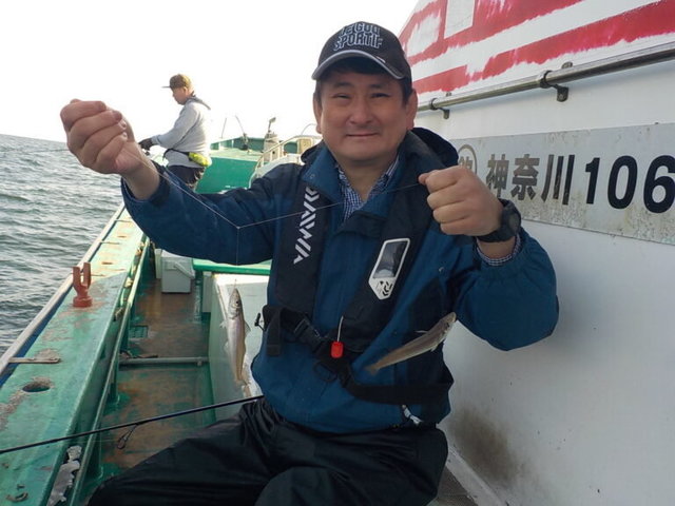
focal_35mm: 30
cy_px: 253
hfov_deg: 60.0
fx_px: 585
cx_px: 338
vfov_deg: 46.8
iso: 125
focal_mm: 4.1
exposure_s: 1/500
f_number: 3.3
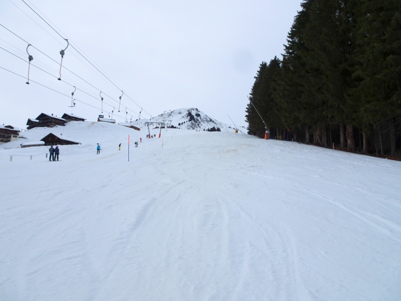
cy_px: 150
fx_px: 278
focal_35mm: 24
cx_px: 200
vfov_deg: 56.8
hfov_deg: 71.6
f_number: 3.5
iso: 80
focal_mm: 4.1
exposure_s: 1/800
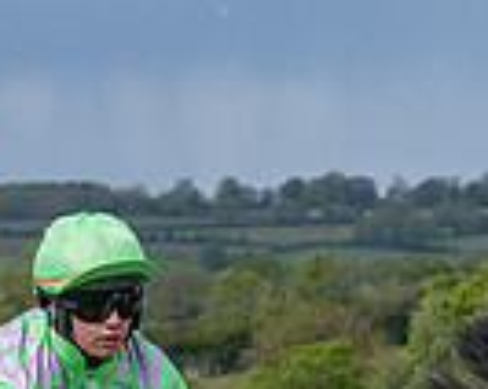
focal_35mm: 533
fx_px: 7687
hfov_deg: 3.6
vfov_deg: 2.9
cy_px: 532
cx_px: -299
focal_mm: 70
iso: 400
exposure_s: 1/2500
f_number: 5
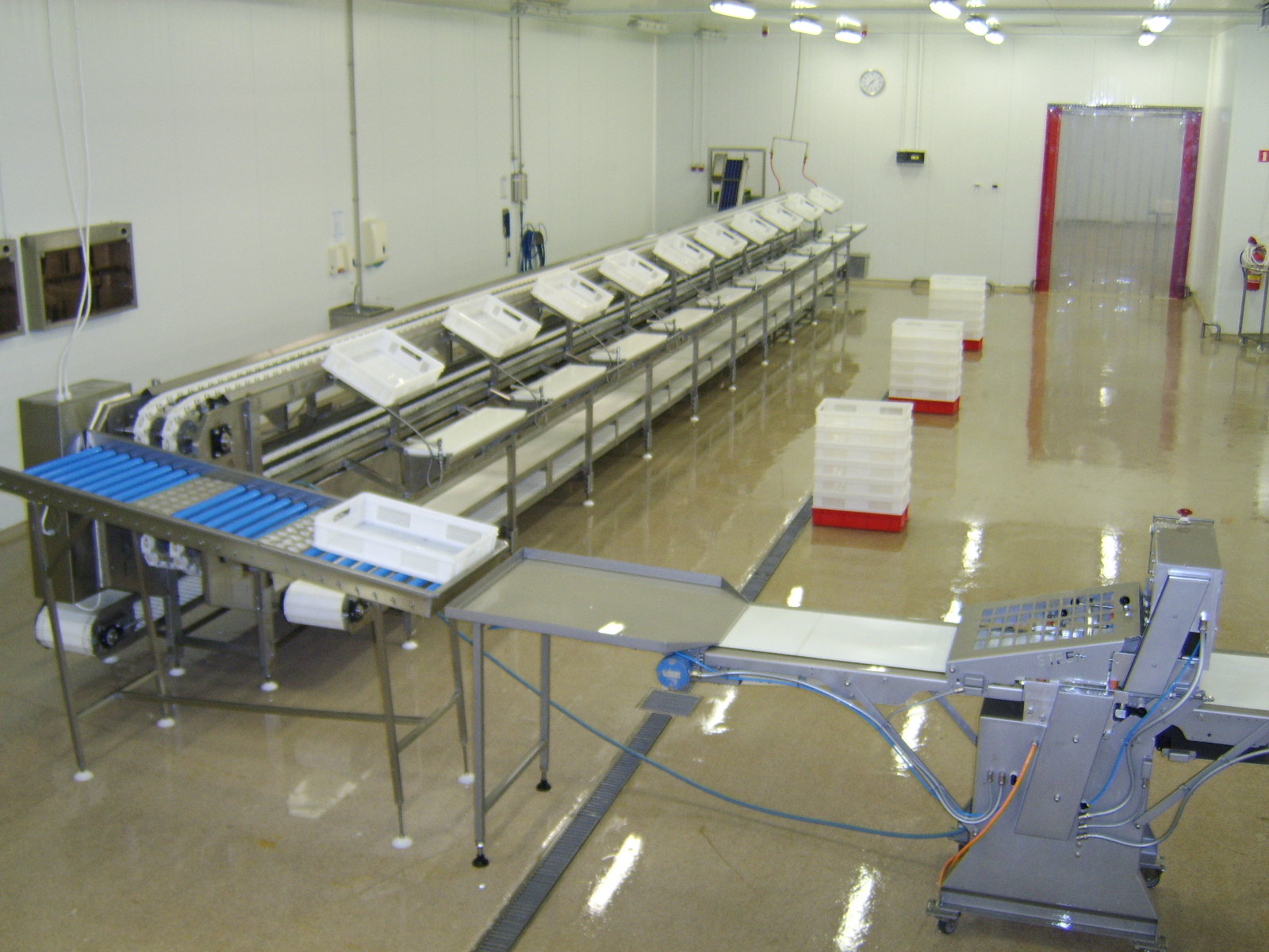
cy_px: 476
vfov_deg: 45.4
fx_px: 1136
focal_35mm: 31
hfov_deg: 58.4
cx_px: 634
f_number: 2.7
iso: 200
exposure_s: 1/30
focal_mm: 8.13
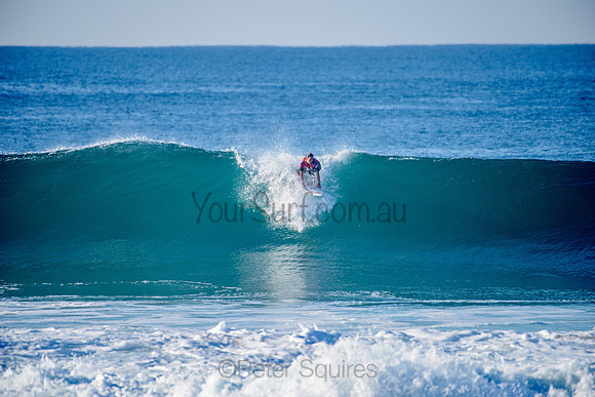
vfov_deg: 2.8
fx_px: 8265
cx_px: 298
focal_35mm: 500
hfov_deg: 4.1
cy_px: 198
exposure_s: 1/1600
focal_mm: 500
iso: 250
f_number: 5.6
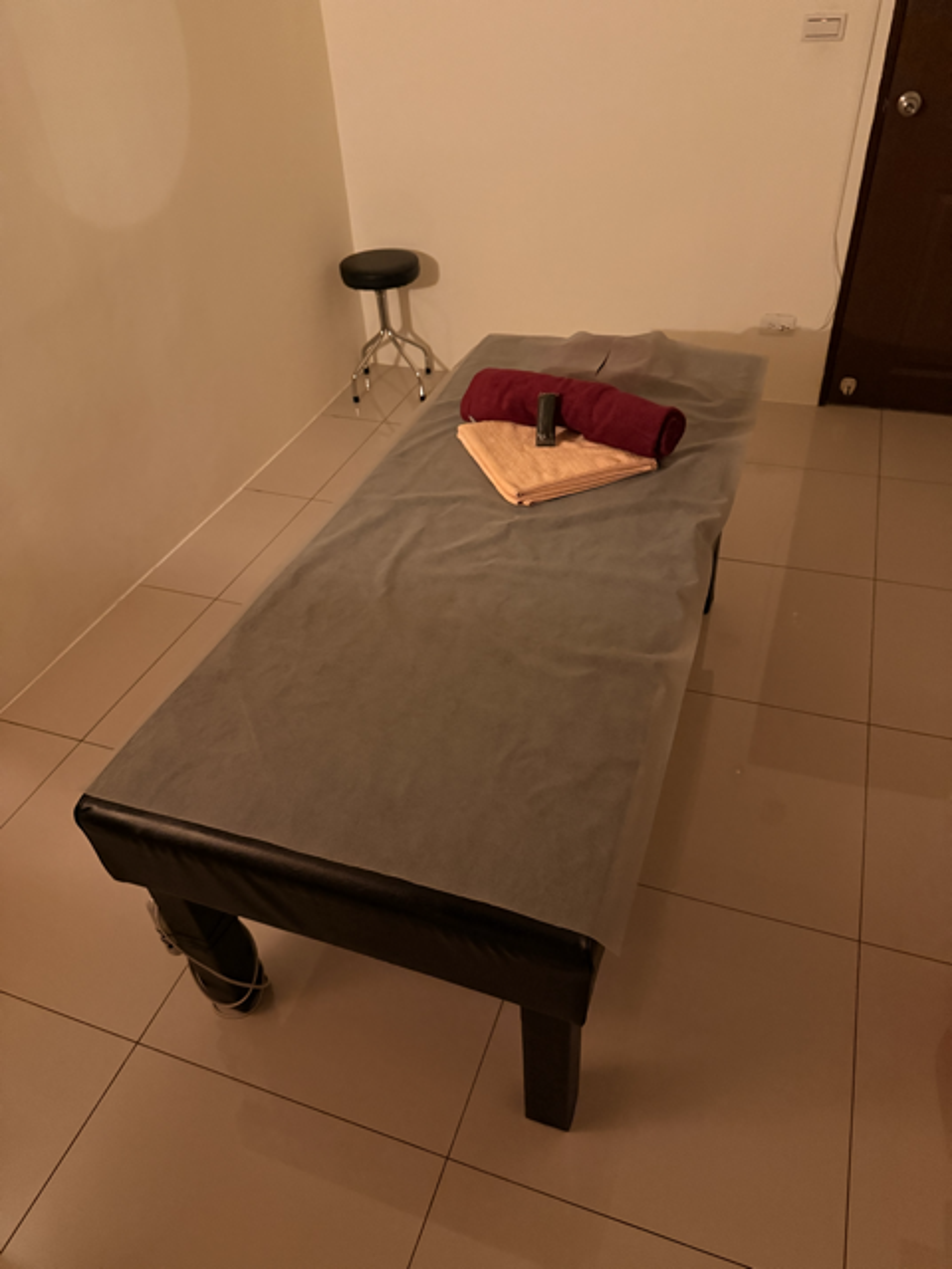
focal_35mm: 24
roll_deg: +4.0
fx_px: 880
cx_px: 476
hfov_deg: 56.8
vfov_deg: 71.6
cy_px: 634
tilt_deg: -39.4
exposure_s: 1/30
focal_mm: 6.76
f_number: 1.78
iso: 1250
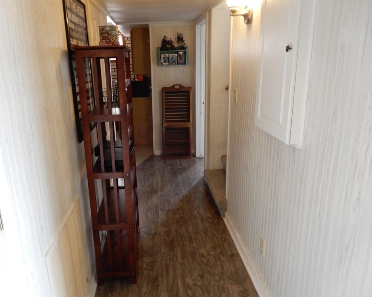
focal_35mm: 28
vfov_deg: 51.5
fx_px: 308
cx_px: 163
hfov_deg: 62.0
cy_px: 157
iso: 400
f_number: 3.4
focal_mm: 4.3
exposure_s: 1/10
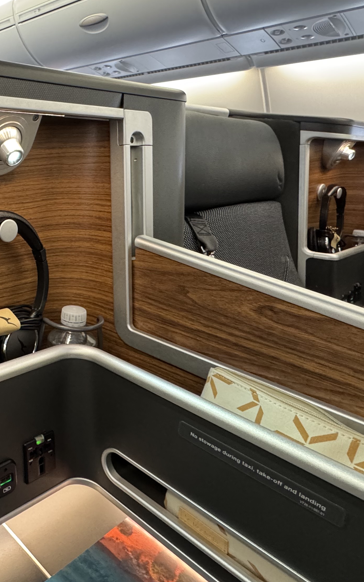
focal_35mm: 27
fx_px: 429
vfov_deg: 68.1
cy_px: 251
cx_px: -22
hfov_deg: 39.1
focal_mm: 2.22
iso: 640
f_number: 2.2
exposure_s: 1/55
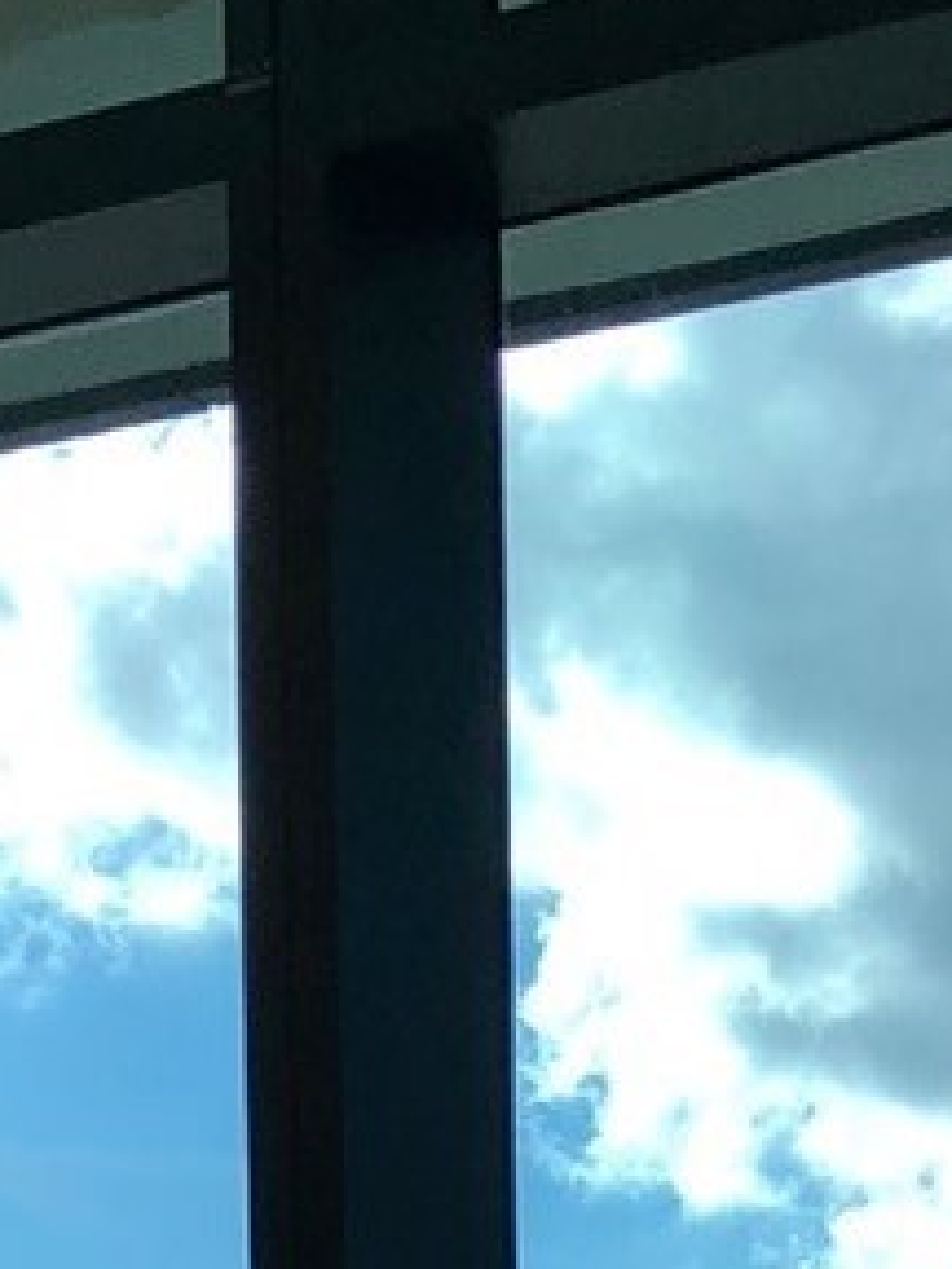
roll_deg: +0.3
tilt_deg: -4.8
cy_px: 2578
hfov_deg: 9.2
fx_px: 5904
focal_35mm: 161
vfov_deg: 11.1
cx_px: 904
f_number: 1.8
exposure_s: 1/1215
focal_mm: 3.99
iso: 20
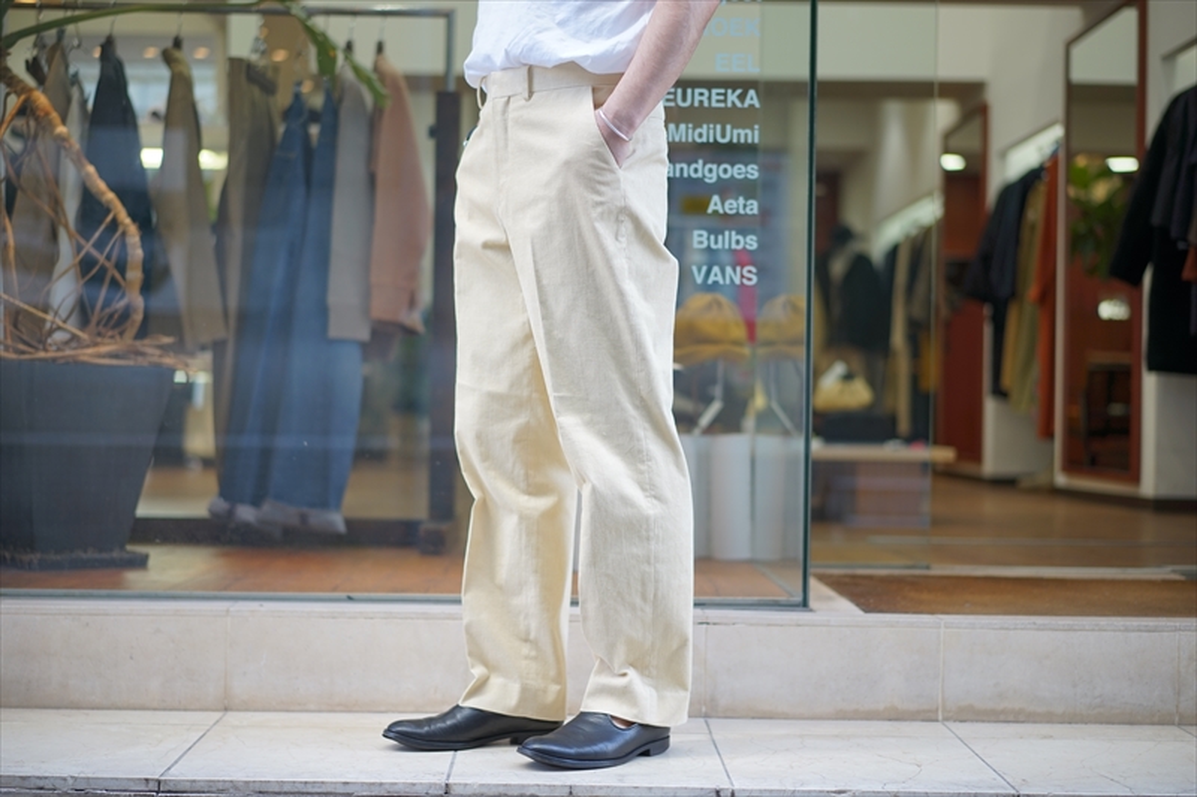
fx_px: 1828
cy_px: 398
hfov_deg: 36.3
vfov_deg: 24.6
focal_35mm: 55
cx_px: 598
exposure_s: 1/160
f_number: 1.8
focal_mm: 55
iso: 100
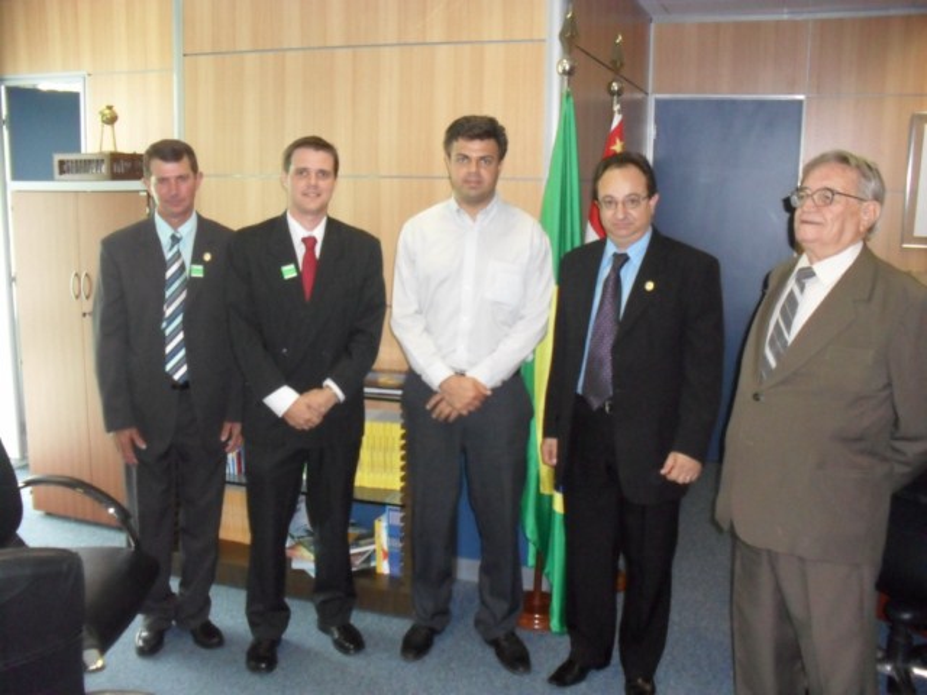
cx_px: 464
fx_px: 937
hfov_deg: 52.6
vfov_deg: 40.7
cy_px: 348
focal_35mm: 35
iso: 400
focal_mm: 6.3
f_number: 3.2
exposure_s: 1/45
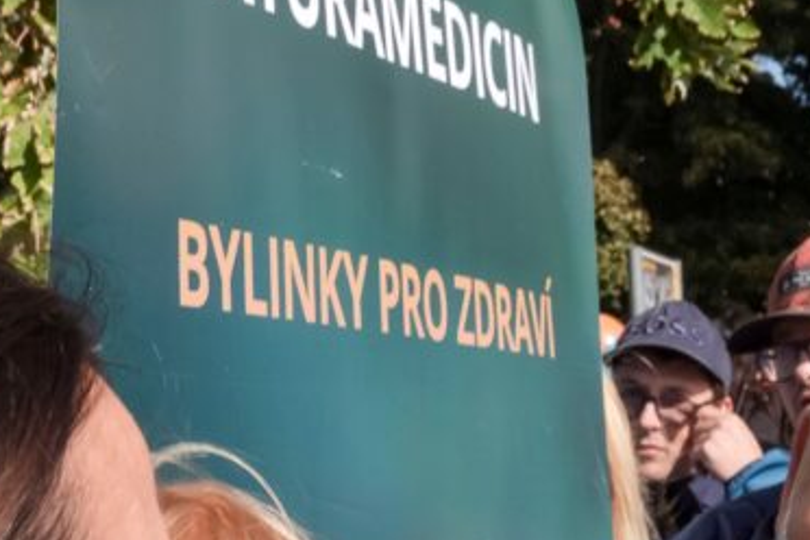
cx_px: 699
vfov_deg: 10.6
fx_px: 2880
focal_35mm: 128
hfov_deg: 15.9
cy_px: 531
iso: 160
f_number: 10
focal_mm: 22
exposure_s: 1/250
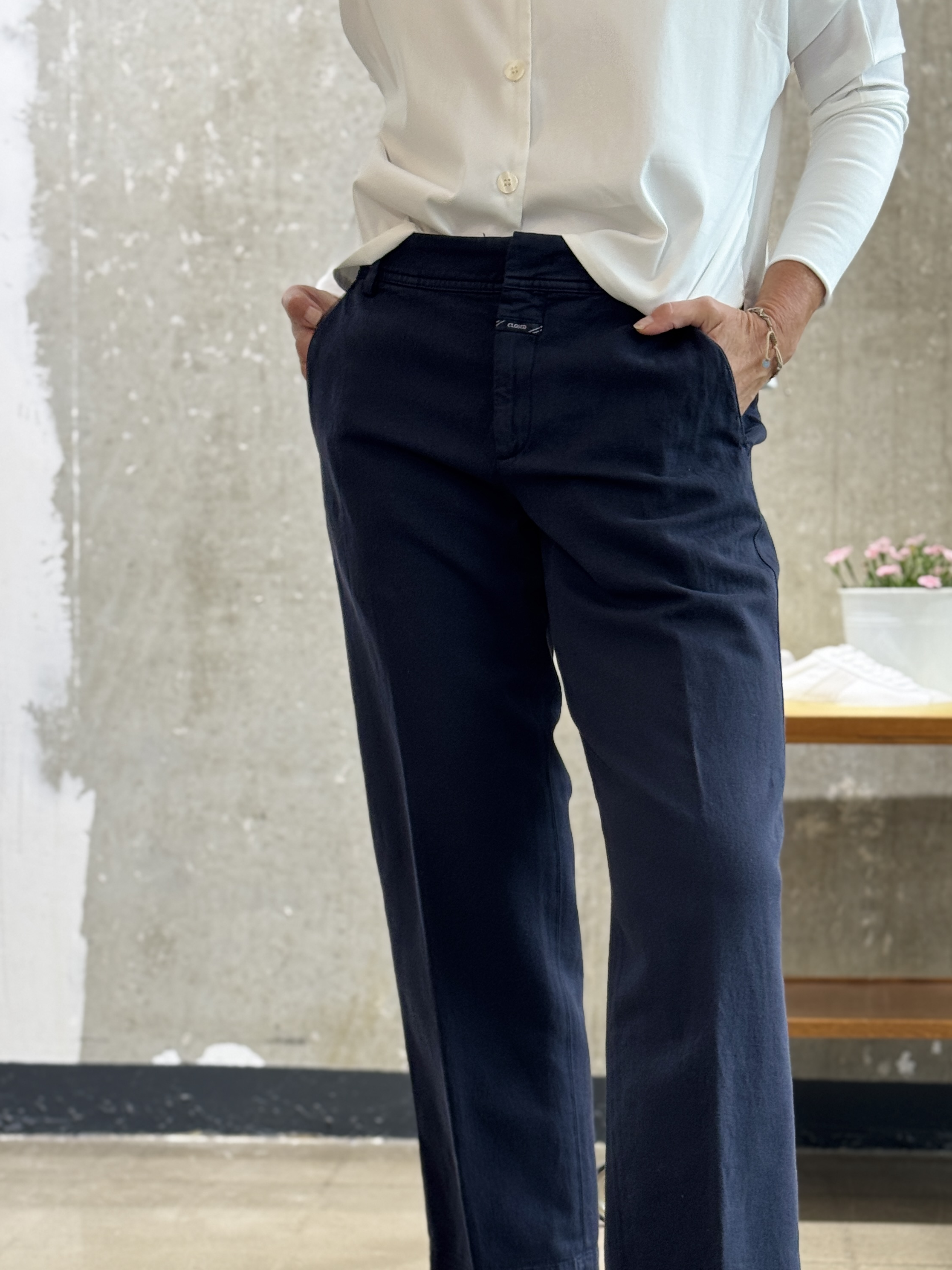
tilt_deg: -5.7
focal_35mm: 65
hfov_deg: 22.6
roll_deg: -0.4
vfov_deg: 29.6
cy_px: 834
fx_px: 2383
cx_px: 547
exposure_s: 1/50
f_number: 1.78
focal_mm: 6.76
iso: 50
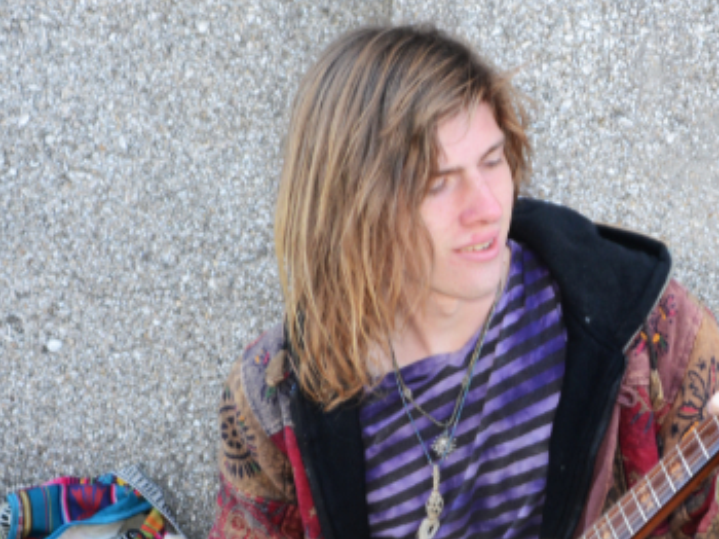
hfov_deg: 22.3
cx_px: 343
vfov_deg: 16.4
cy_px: 535
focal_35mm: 88
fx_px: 1827
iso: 400
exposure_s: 1/250
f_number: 3.5
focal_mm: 32
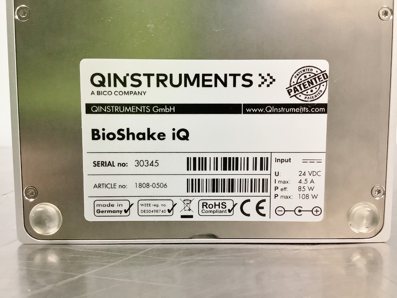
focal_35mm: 31
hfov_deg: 58.4
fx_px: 356
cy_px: 149
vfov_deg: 45.4
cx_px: 198
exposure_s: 1/60
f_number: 2.4
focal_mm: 3.3
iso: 250
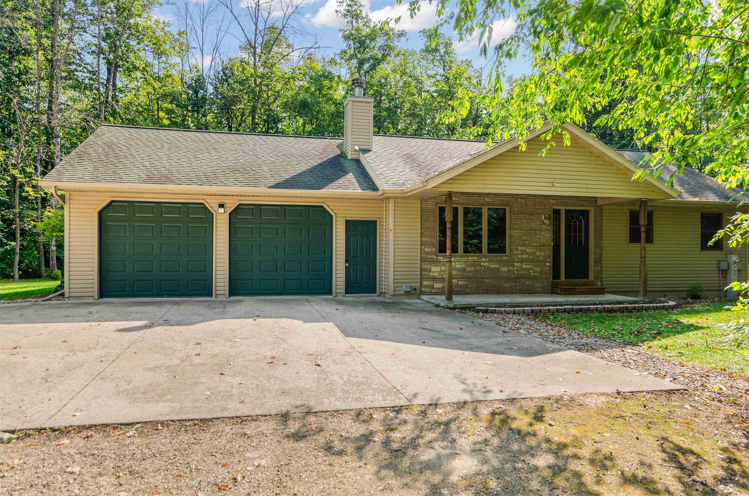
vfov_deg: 52.9
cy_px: 248
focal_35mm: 24
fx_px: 498
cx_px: 374
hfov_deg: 73.9
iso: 100
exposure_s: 1/200
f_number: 7.1
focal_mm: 16
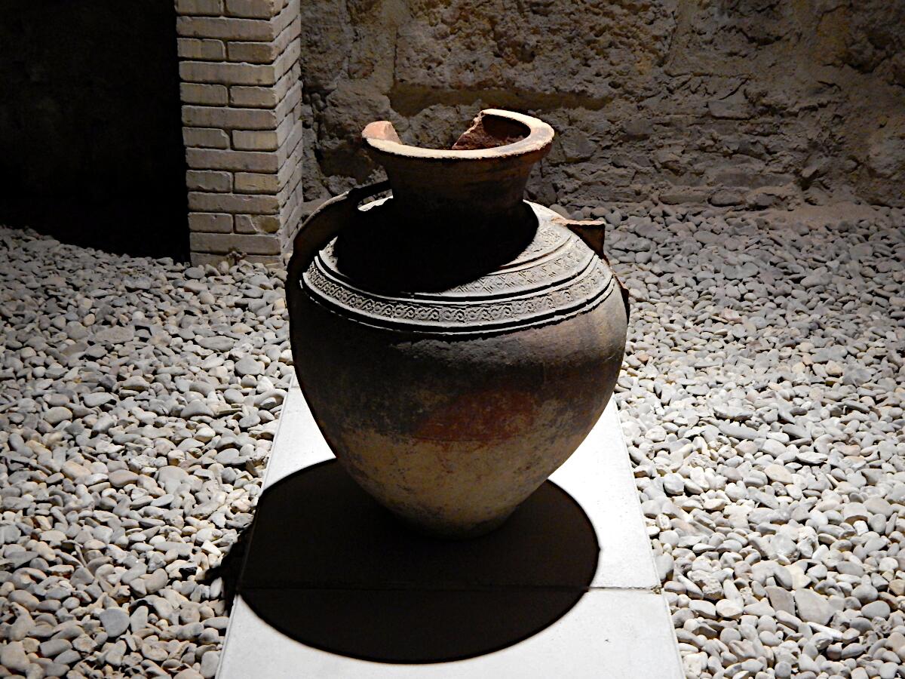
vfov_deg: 29.7
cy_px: 340
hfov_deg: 38.9
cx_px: 452
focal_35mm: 49
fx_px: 1281
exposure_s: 1/6
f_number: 3.7
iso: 800
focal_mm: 8.6
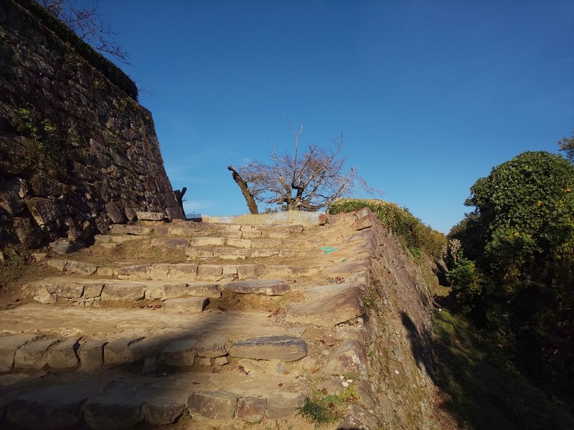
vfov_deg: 66.0
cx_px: 287
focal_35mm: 20
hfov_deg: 81.7
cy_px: 215
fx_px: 332
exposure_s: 1/1418
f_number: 1.94
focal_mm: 3.45
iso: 28
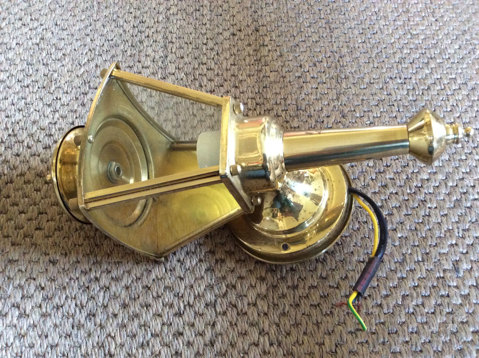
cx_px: 240
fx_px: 442
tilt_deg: -61.8
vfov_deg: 44.1
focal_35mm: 32
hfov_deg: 56.9
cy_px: 179
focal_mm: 3.3
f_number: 2.4
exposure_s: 1/17
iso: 320
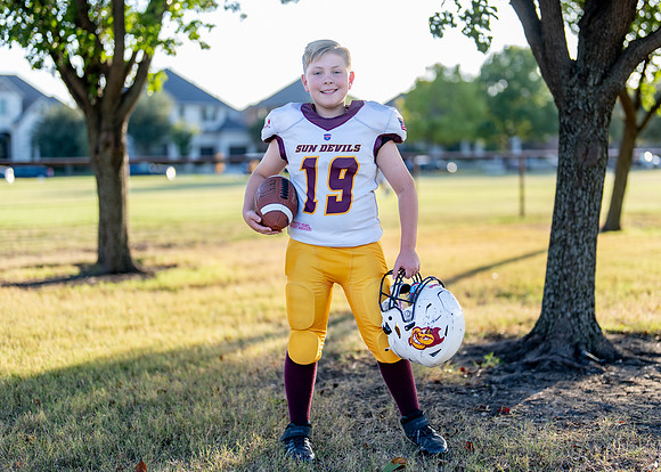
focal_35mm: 56
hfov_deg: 34.6
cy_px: 241
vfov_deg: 25.1
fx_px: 1058
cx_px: 374
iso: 100
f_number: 1.2
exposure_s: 1/1000
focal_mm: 50
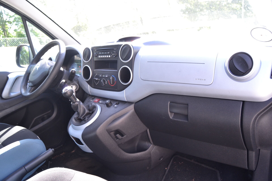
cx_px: 136
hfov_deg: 67.4
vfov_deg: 47.9
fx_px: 204
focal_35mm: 27
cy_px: 90
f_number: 5
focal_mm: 18
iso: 400
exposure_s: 1/100
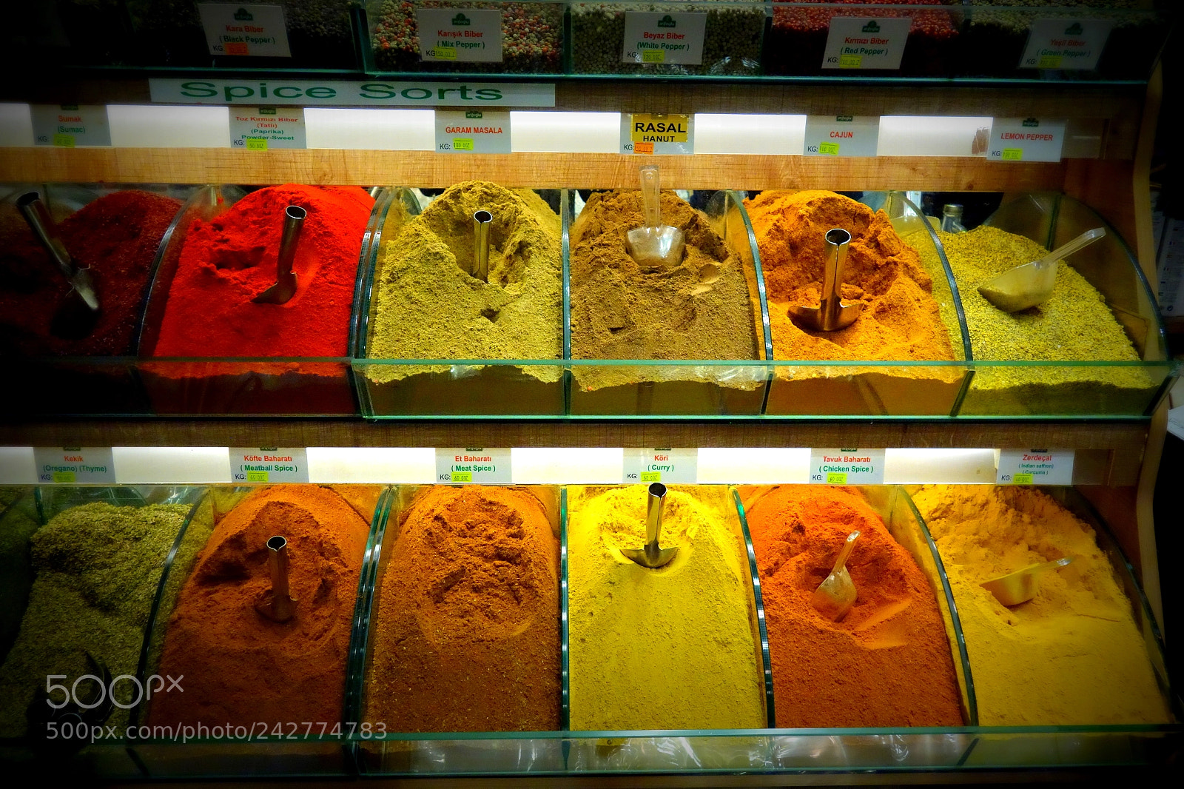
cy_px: 394
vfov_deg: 46.4
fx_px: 921
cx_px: 592
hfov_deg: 65.5
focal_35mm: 28
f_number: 4
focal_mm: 10.4
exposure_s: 1/1250
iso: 1600
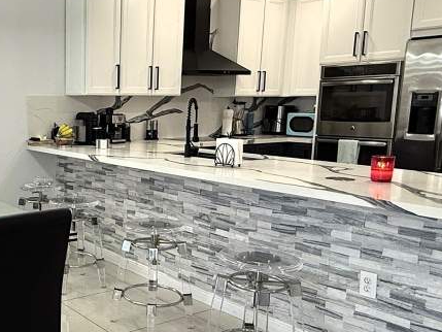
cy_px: 196
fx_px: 524
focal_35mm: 41
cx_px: 56
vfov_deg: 35.1
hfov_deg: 42.5
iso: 160
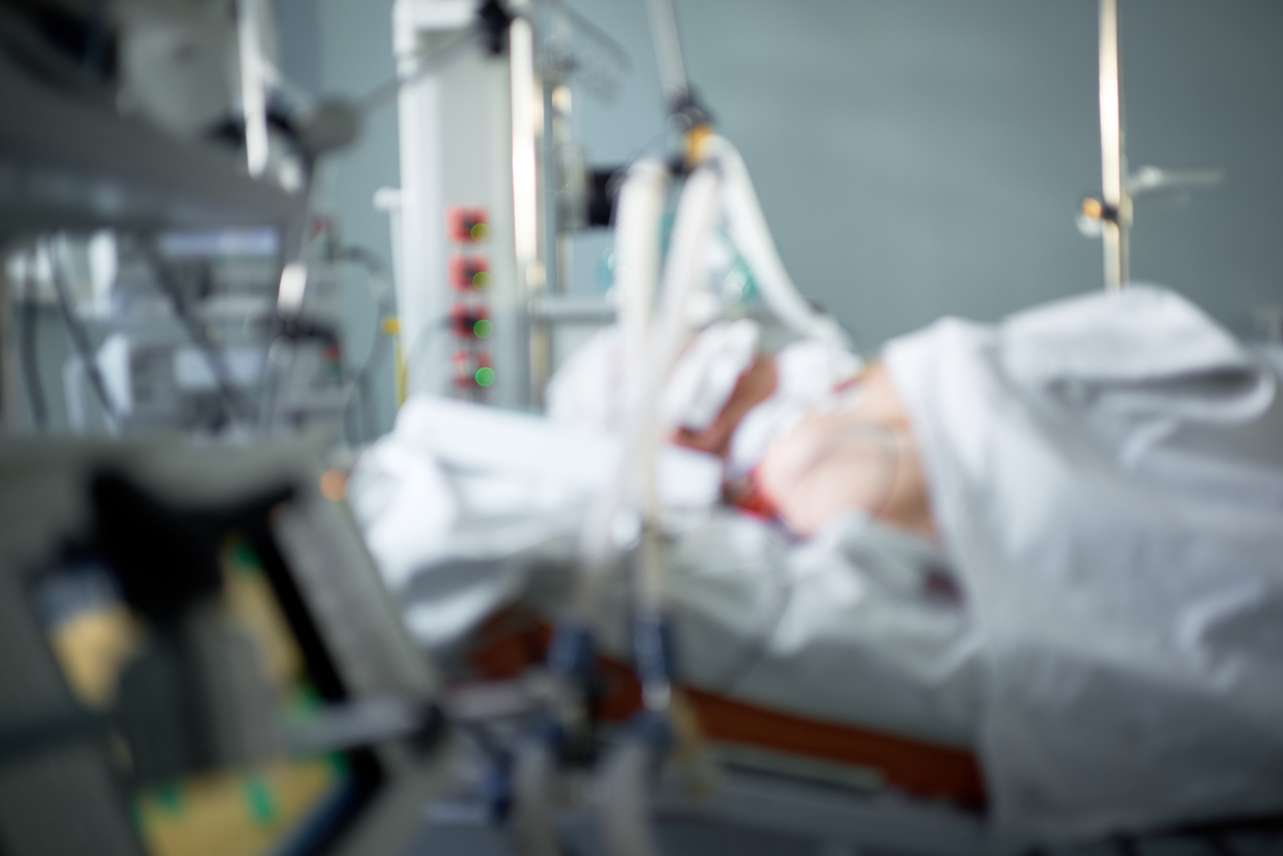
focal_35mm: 35
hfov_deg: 54.4
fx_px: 1247
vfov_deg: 37.9
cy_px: 428
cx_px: 642
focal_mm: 23
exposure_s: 1/60
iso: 200
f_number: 2.2
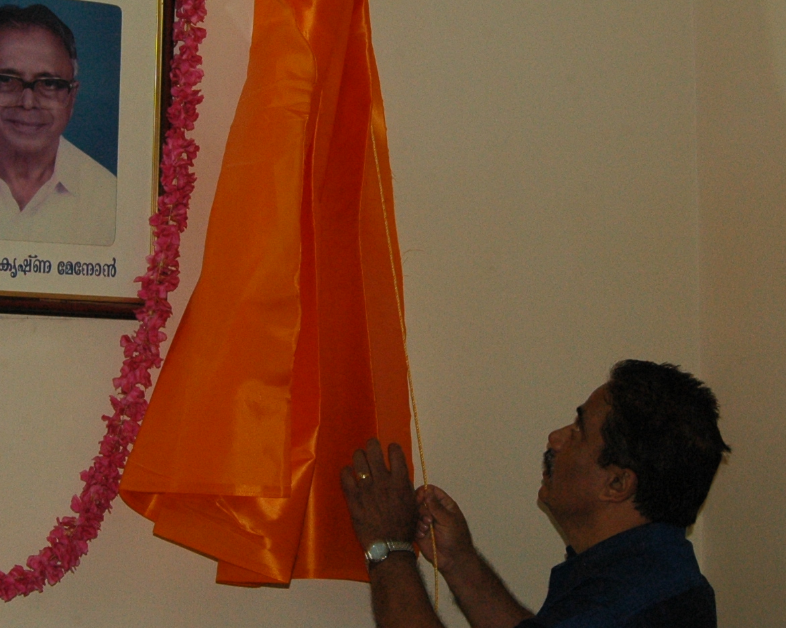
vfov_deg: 23.4
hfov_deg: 29.1
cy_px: 251
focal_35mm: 65
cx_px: 333
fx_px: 1512
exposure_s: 1/50
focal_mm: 18
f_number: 6.3
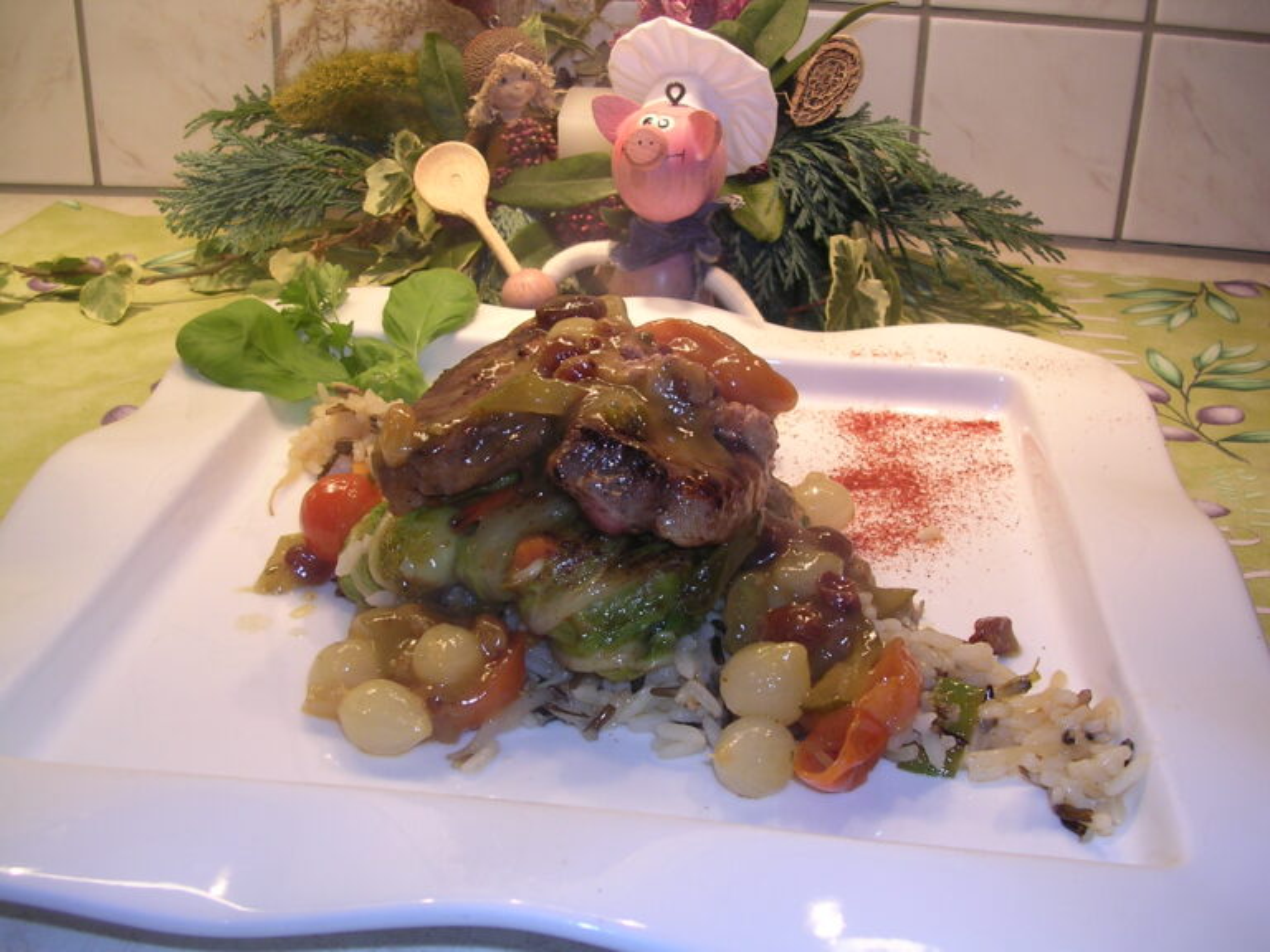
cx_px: 635
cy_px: 476
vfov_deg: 37.7
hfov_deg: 49.0
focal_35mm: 38
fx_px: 1394
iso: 100
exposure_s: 1/30
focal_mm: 5.8
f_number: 2.8
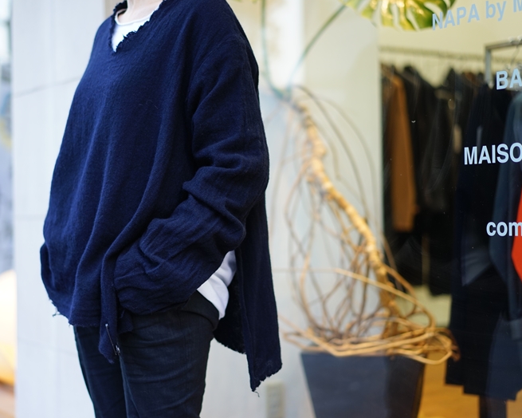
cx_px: 226
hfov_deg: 30.0
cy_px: 210
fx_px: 973
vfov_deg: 24.2
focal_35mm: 63
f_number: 1.8
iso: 160
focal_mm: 55
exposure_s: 1/60
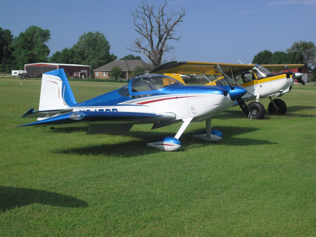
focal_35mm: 53
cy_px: 118
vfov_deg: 27.5
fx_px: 484
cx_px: 158
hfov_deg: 36.2
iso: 64
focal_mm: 9.4
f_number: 9.6
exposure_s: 1/200
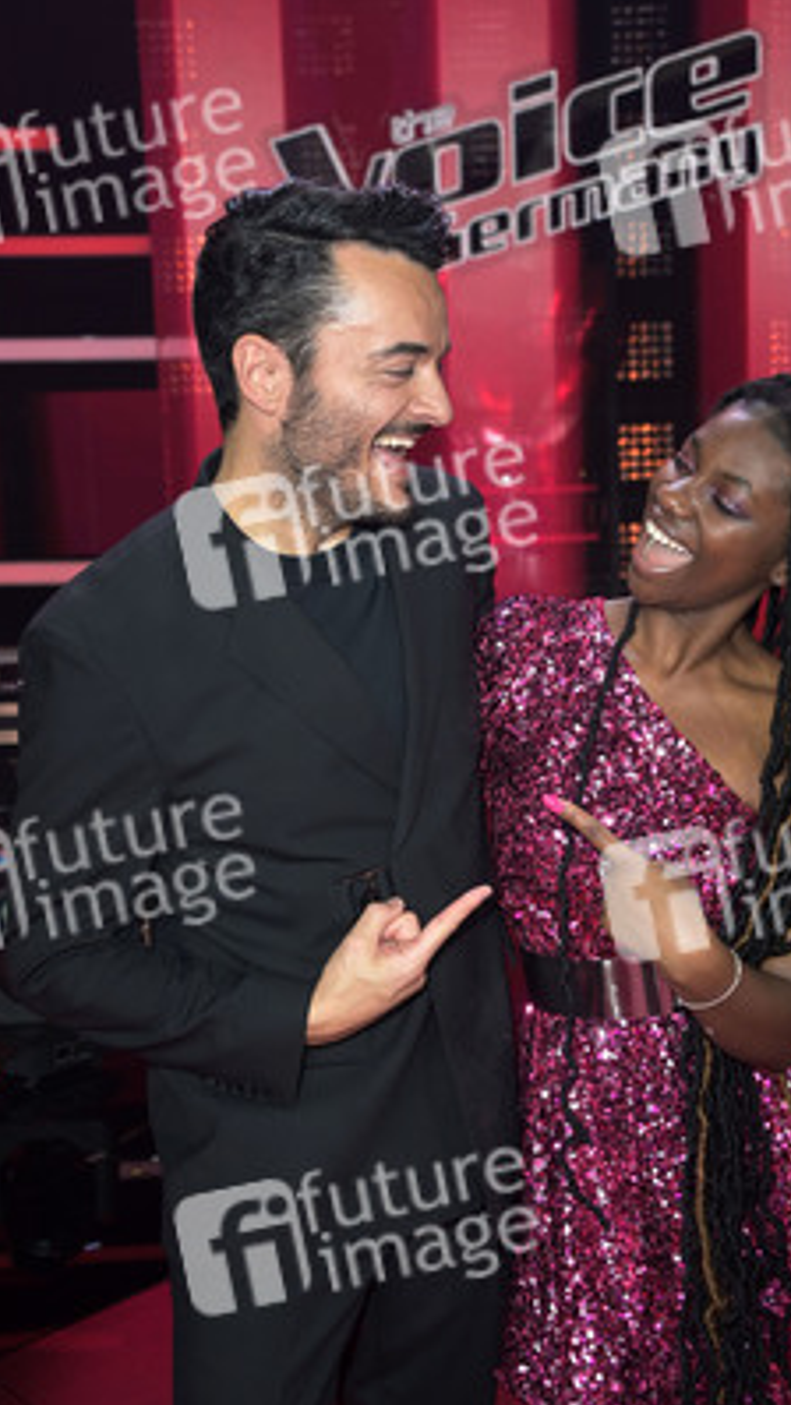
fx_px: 1491
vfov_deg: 50.5
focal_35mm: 40
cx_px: 459
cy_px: 702
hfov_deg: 29.7
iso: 2500
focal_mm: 38
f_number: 5
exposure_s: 1/125
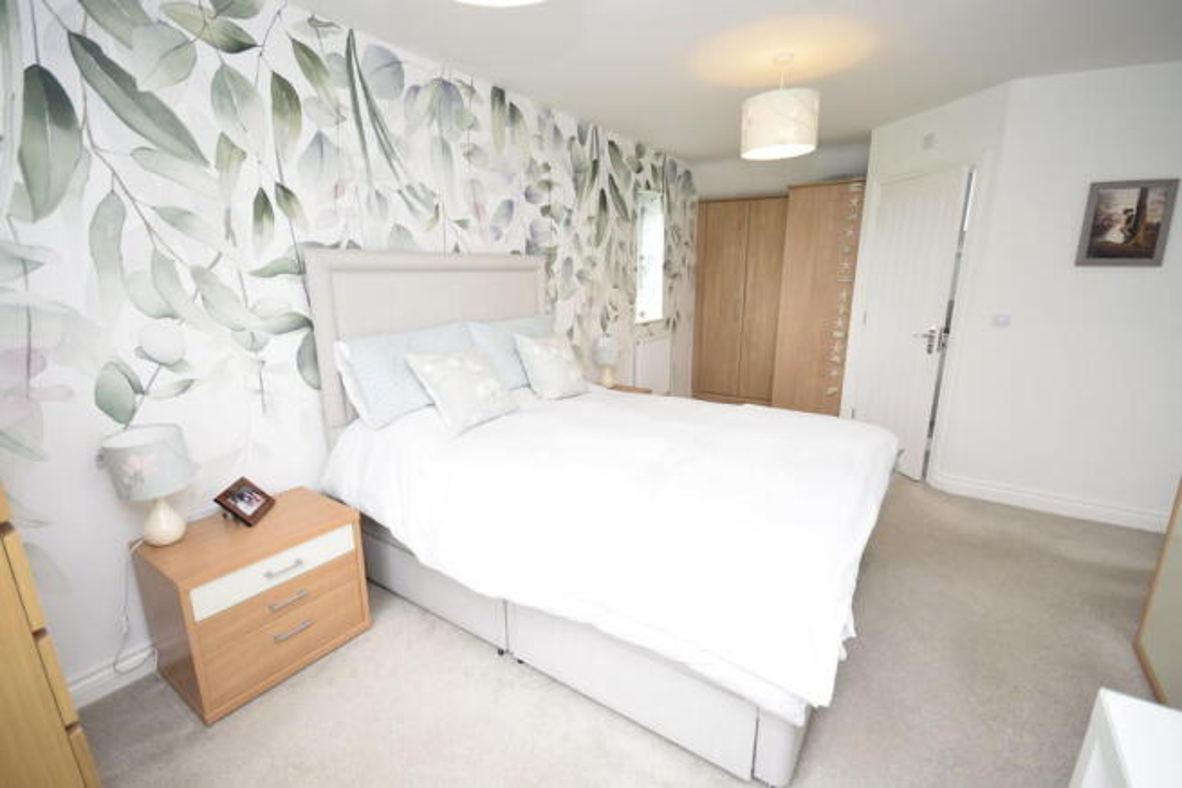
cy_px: 394
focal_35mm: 15
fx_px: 493
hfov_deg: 100.4
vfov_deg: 77.4
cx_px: 591
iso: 800
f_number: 5.6
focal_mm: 10
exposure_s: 1/125
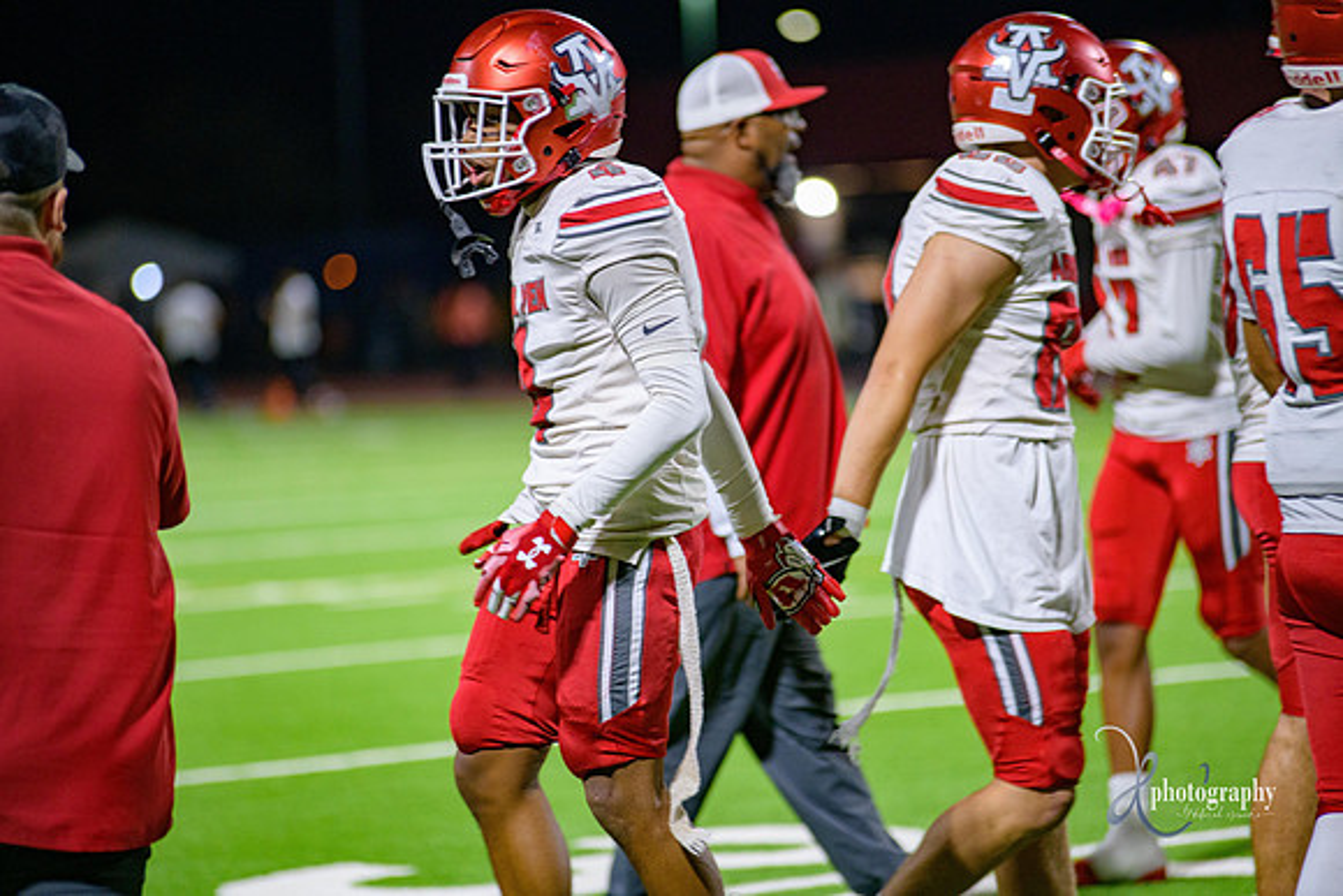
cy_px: 448
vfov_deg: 6.9
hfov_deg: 10.3
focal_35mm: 200
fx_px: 7463
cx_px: 672
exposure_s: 1/320
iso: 2000
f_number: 2.8
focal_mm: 200
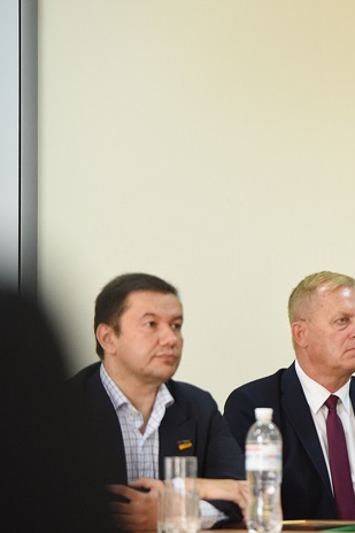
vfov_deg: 11.8
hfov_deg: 7.8
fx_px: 2590
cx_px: 389
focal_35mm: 175
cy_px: 267
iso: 1600
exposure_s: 1/200
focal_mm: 116
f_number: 2.8
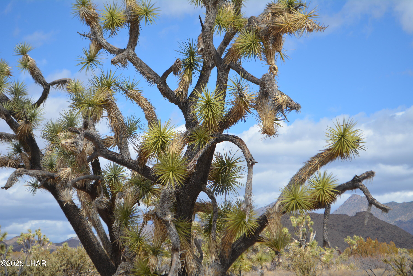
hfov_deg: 24.6
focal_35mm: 82
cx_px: 206
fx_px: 947
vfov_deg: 16.6
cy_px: 138
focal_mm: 55
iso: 400
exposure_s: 1/1600
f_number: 6.3
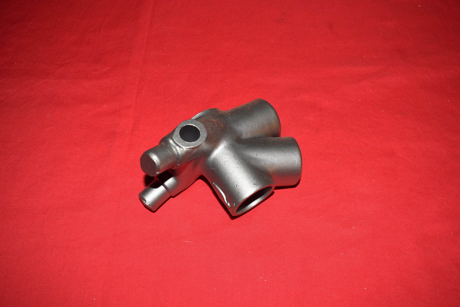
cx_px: 230
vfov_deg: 38.4
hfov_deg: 55.1
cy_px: 154
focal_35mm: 34
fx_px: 441
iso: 400
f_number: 5.6
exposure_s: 1/200
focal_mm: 23
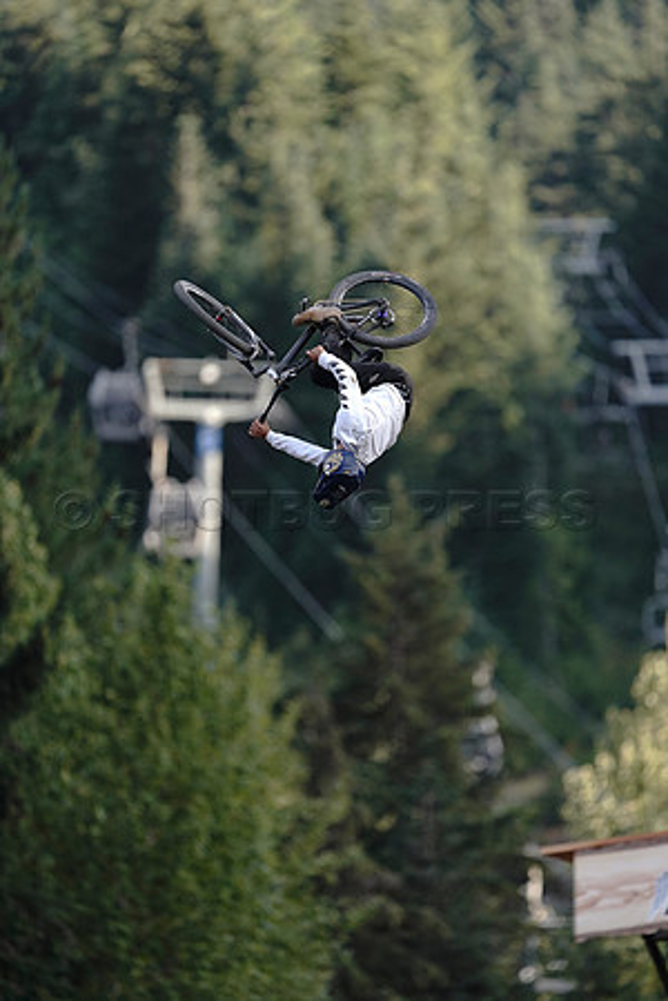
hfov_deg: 2.3
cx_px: 334
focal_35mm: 600
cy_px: 500
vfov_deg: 3.4
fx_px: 16699
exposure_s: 1/1600
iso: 1600
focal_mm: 600
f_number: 4
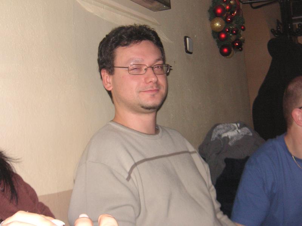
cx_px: 151
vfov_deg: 22.6
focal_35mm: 65
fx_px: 567
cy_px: 113
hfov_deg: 29.8
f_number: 4
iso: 160
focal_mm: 10.8
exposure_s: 1/60
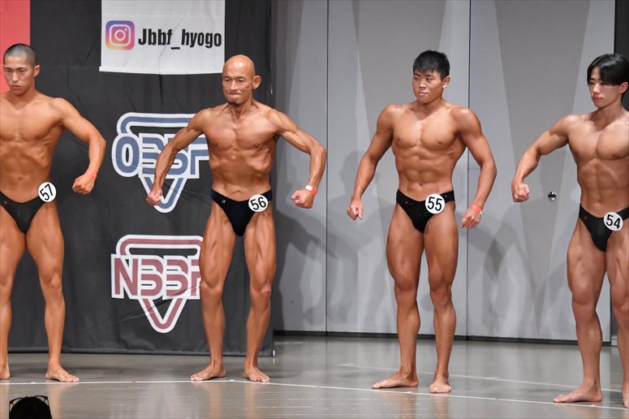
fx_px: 3528
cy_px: 210
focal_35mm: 202
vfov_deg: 6.8
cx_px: 314
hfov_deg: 10.2
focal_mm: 135
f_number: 5.6
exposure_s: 1/400
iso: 6400
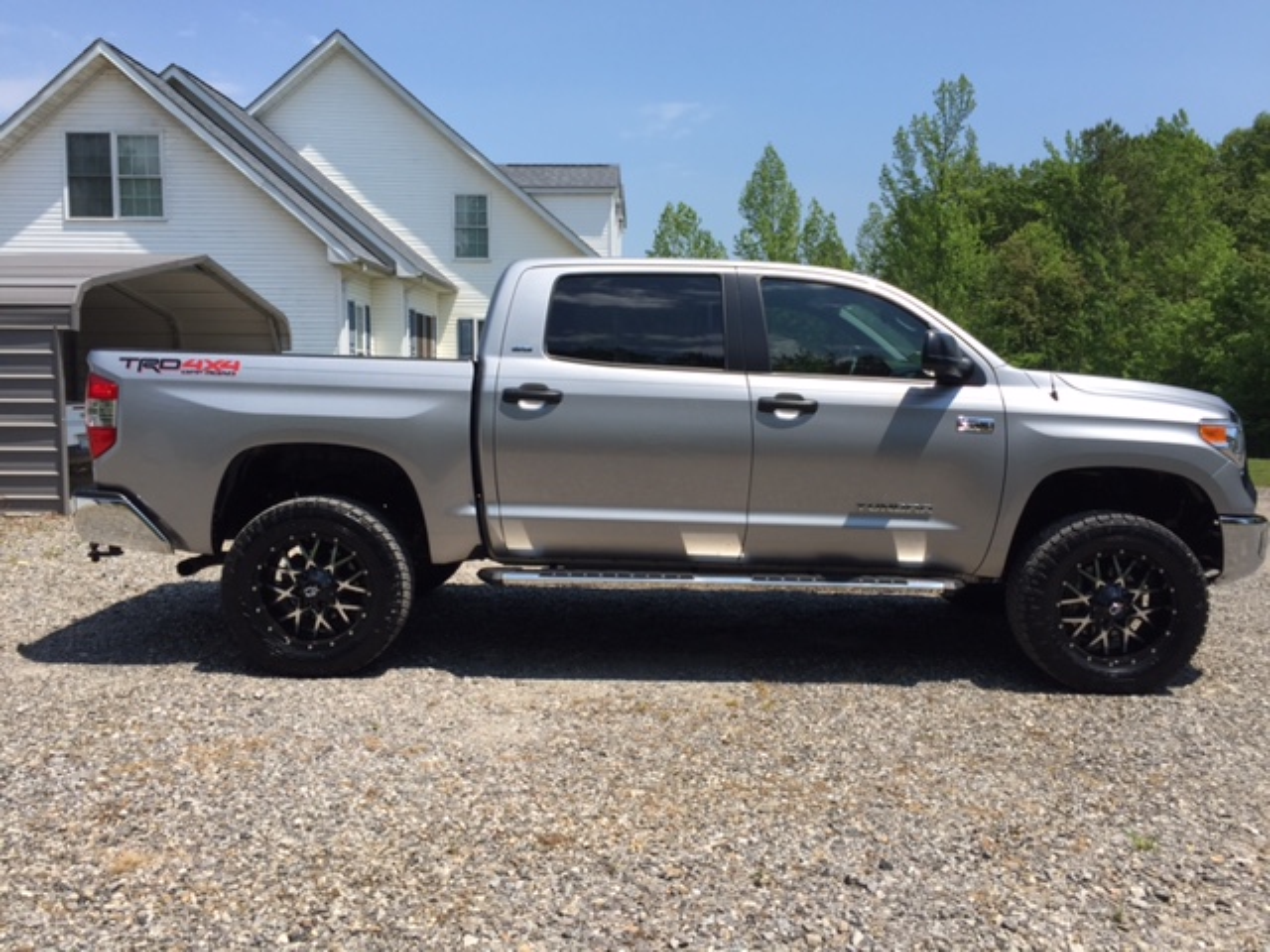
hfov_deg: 61.7
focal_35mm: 29
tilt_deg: -4.7
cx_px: 635
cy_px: 476
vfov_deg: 48.2
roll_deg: -0.7
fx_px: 1064
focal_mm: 4.15
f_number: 2.2
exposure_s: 1/1883
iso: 32
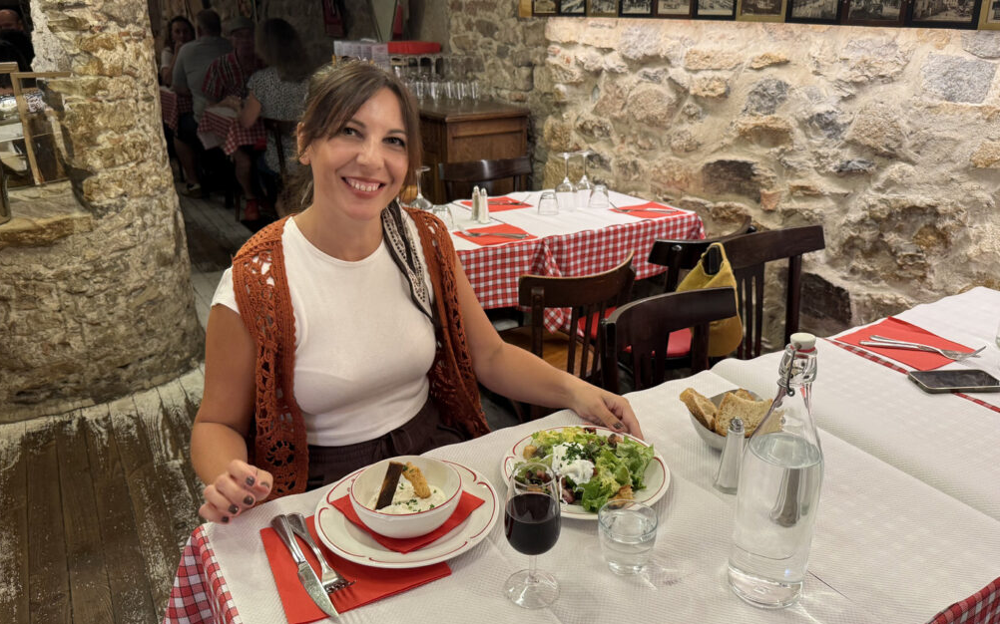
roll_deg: -0.2
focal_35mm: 26
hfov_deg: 70.4
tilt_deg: -21.6
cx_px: 505
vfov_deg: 47.5
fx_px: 709
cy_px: 335
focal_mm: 6.76
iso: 160
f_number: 1.78
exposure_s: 1/100
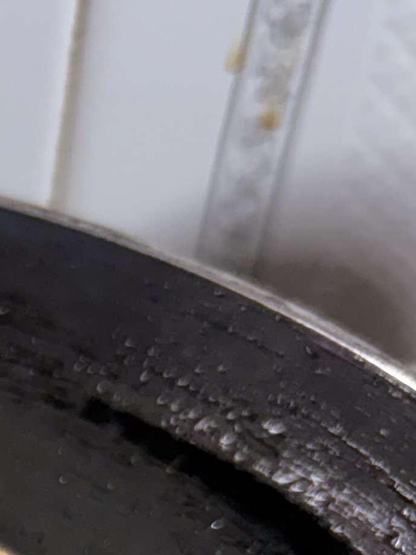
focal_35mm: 114
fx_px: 1827
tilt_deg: -50.5
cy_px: 760
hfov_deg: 11.4
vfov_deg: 16.2
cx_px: -472
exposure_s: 1/100
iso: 80
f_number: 1.6
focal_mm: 5.96
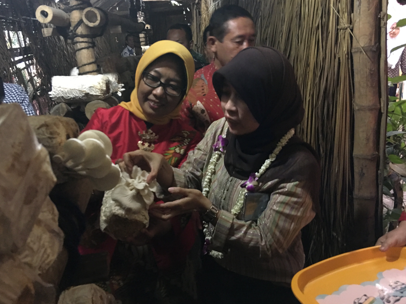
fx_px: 352
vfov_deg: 46.8
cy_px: 149
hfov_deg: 60.0
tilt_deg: -15.9
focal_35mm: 30
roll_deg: +5.0
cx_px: 206
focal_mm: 4.15
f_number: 2.2
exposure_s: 1/4
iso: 125
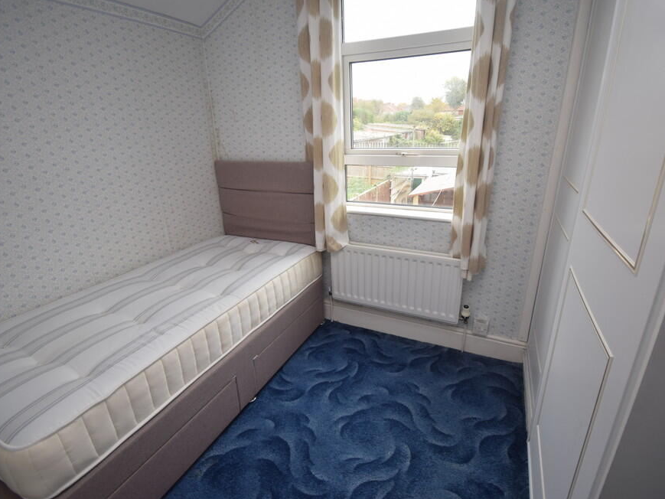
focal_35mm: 17
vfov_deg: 74.7
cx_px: 334
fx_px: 327
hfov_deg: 91.0
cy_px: 254
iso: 400
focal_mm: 10
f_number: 5
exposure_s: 1/100
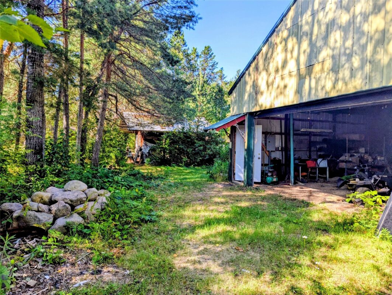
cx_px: 196
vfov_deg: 56.9
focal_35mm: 24
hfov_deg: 71.5
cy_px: 148
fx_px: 272
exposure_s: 1/468
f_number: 1.85
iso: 39
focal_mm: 6.81
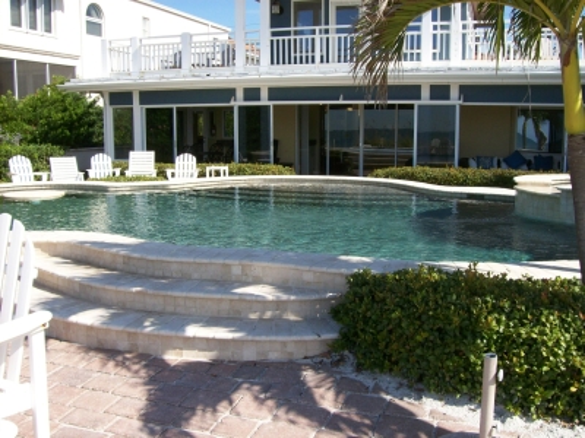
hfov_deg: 51.4
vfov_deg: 39.7
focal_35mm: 36
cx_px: 292
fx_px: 608
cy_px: 219
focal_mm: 6
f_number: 4.8
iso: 80
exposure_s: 1/404
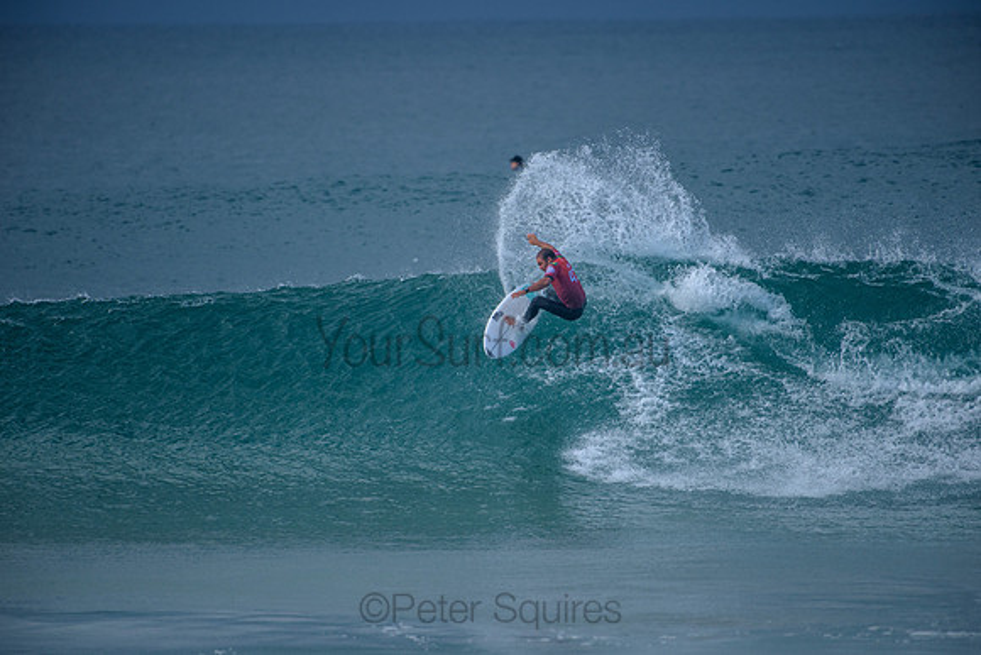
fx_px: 13865
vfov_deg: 2.7
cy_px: 328
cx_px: 490
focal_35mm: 509
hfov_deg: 4.1
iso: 400
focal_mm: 500
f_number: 5.6
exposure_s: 1/2000
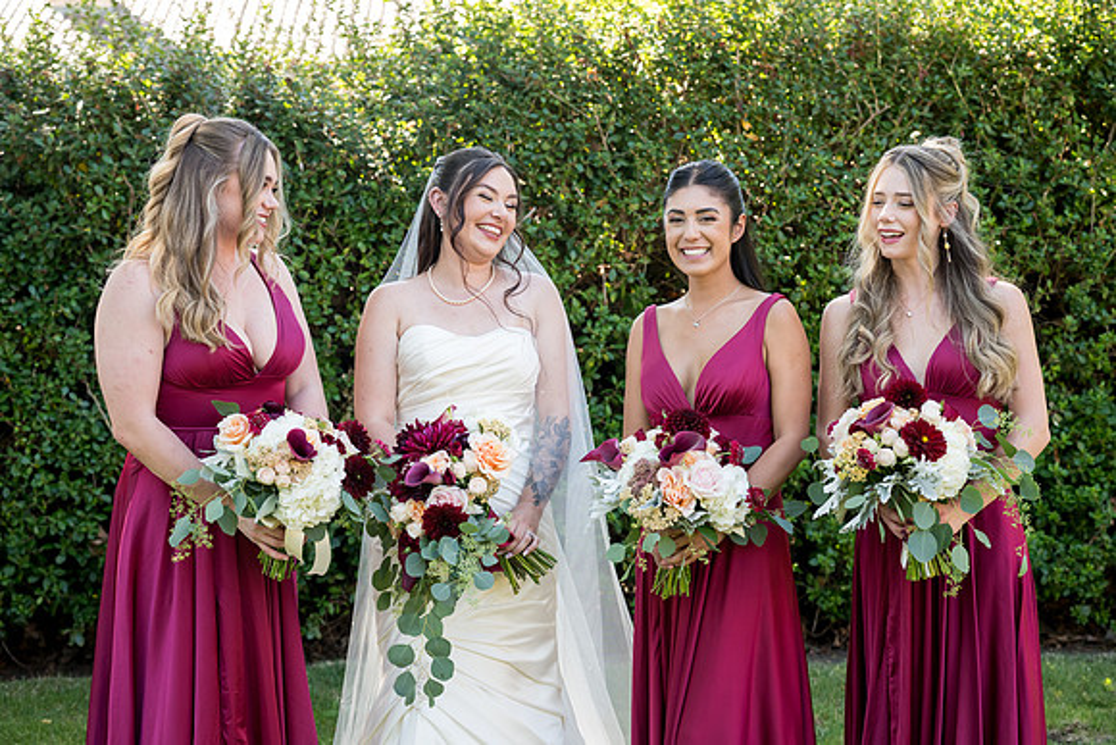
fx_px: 1798
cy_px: 372
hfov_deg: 34.5
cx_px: 558
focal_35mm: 58
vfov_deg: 23.4
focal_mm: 58
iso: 640
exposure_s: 1/320
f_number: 4
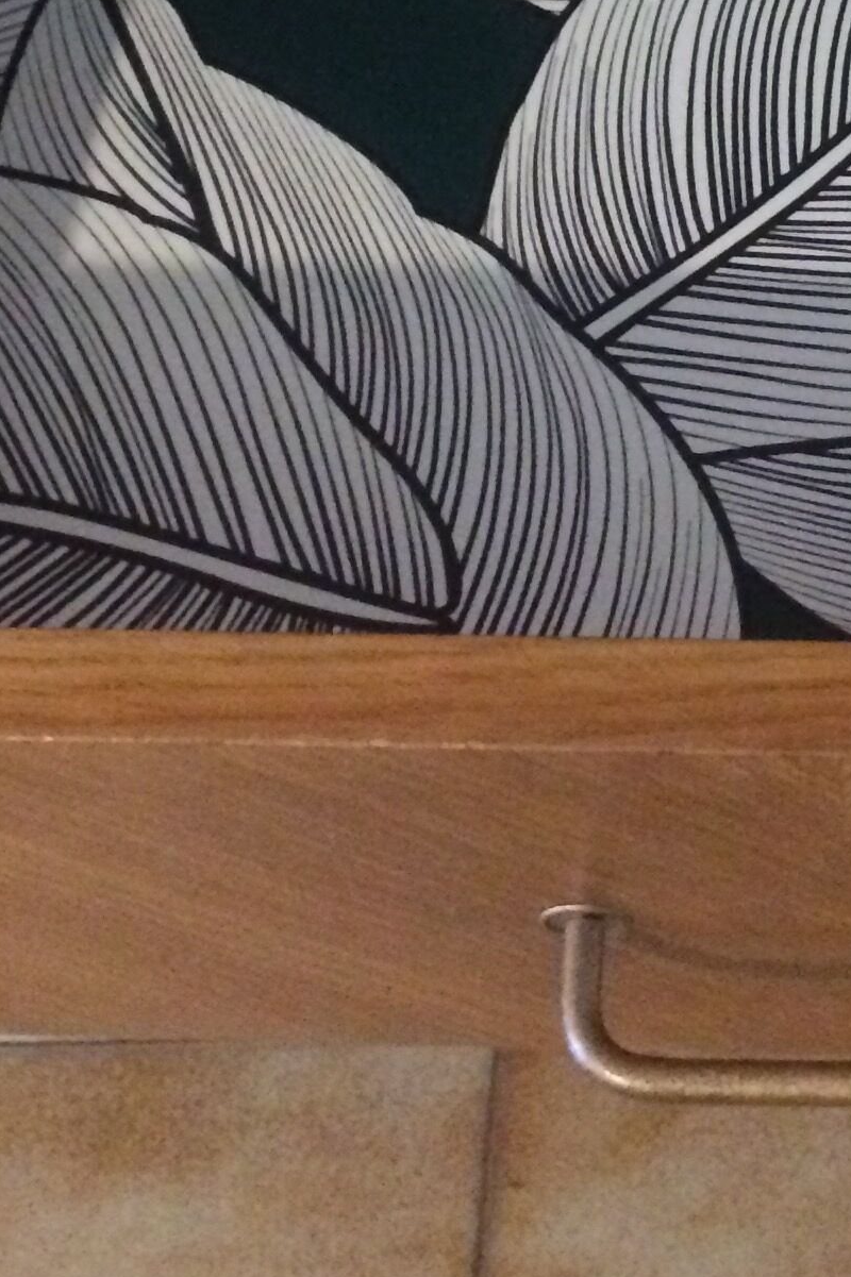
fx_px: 2909
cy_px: -394
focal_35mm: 82
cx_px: 907
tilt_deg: -48.6
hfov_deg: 16.2
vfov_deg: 22.2
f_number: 2.2
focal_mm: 4.15
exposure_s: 1/17
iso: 500
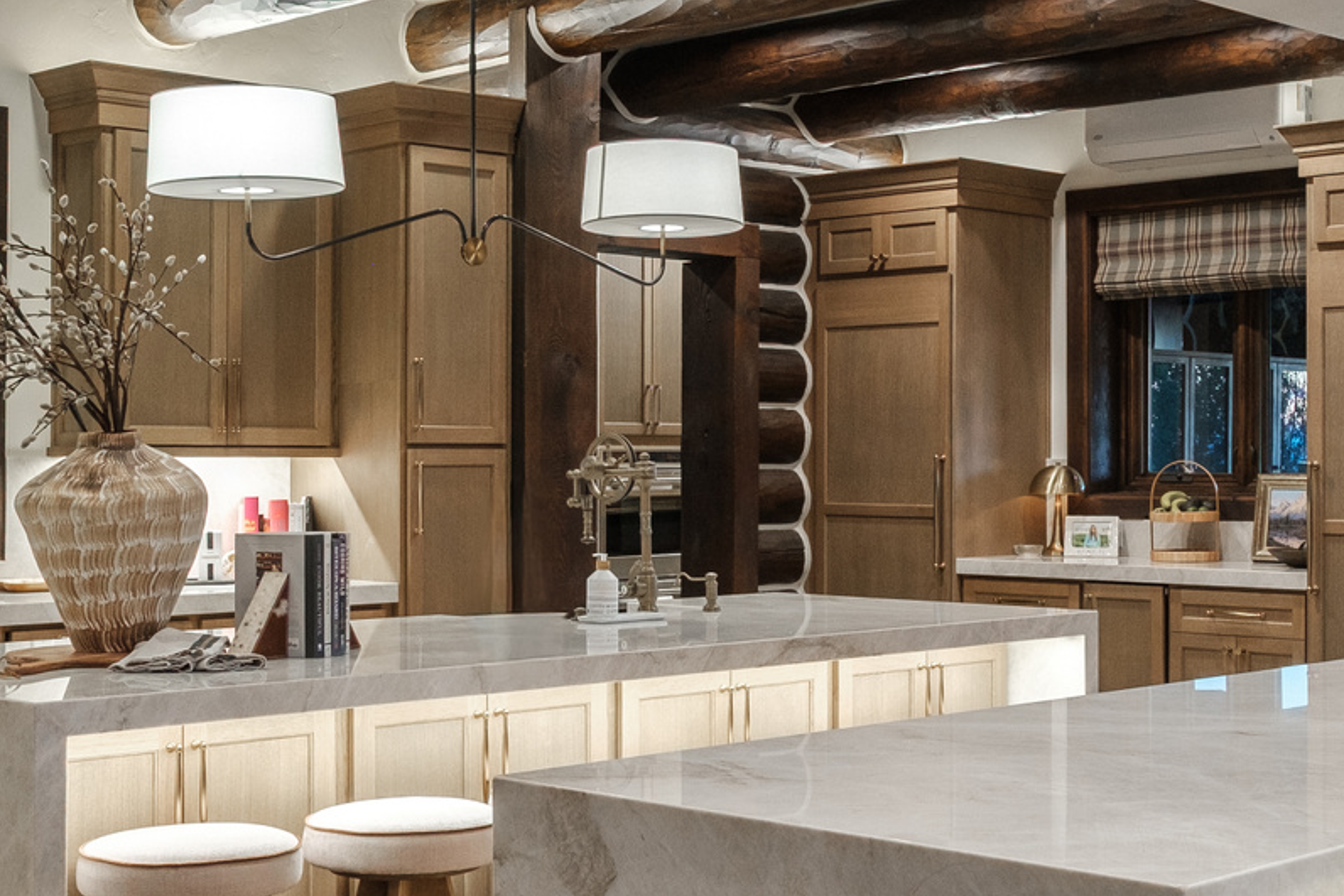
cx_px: 794
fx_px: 2016
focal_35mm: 54
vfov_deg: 25.0
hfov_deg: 36.8
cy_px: 553
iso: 400
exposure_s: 1/13
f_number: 5.6
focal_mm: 13.8
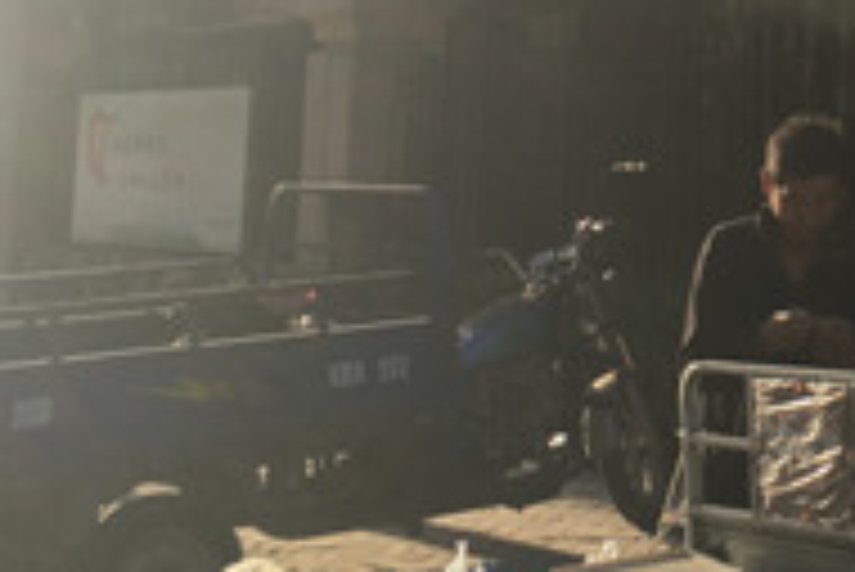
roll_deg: -1.1
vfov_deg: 14.1
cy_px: -77
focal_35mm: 95
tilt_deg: +5.7
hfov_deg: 20.7
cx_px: 864
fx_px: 2258
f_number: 2.2
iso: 25
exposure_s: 1/974
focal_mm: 4.15
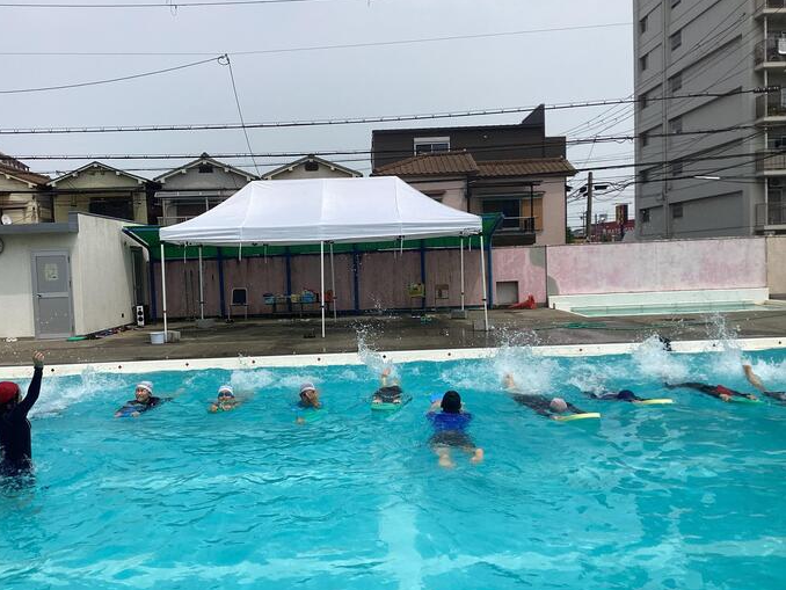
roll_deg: +1.9
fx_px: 727
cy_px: 298
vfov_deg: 44.2
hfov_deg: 56.8
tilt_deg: -3.2
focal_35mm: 32
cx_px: 381
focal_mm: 3.3
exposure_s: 1/2632
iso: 25
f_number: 2.4
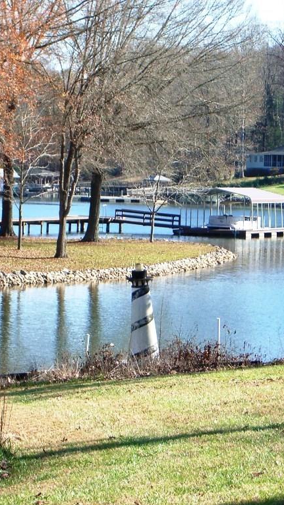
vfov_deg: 14.1
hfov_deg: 7.9
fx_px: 2048
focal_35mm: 153
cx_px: 188
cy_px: 252
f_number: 4.8
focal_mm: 17.4
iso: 80
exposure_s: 1/125
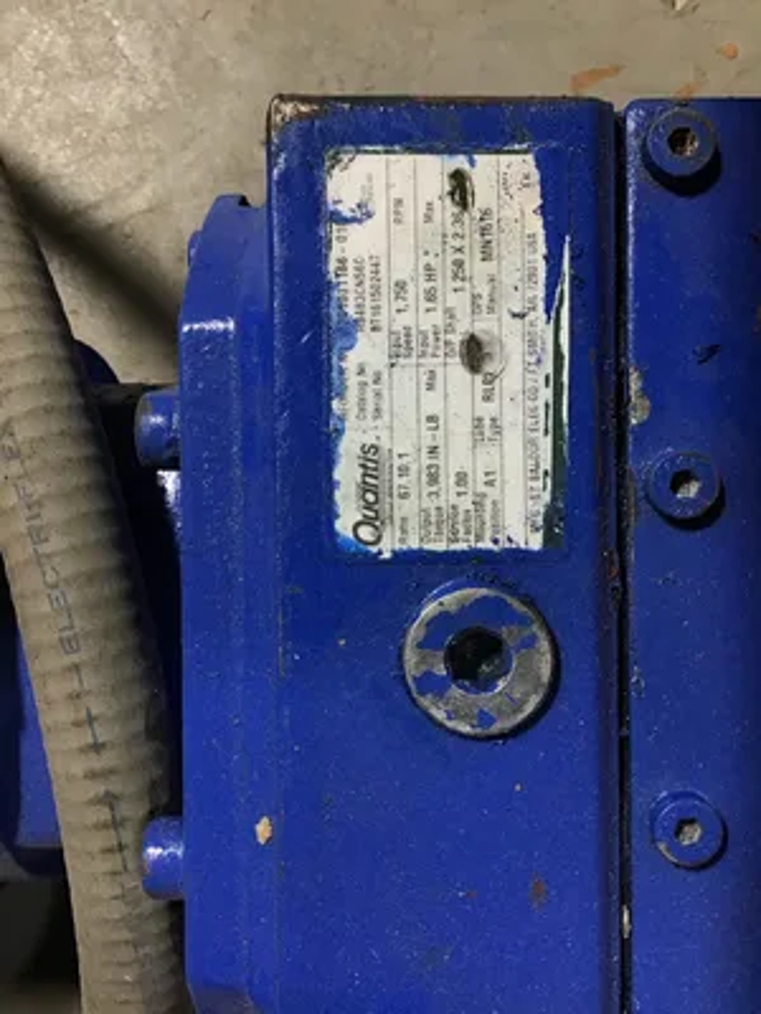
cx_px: 380
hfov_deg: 45.4
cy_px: 507
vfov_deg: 58.4
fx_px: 909
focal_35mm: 31
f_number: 2.4
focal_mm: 3.3
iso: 40
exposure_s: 1/30
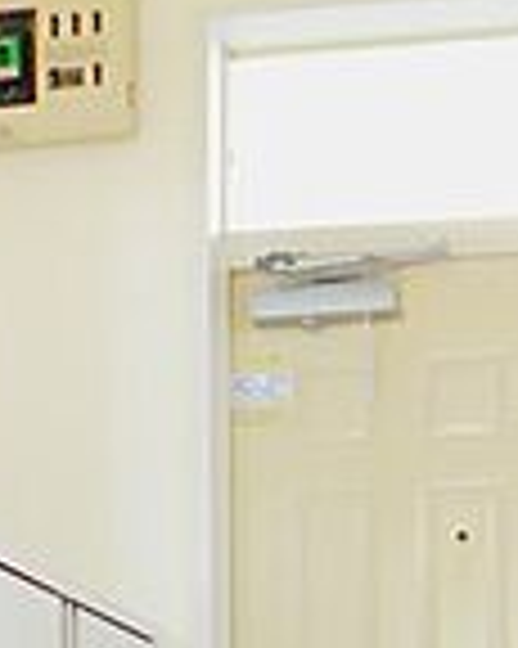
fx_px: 1439
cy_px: 904
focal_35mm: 75
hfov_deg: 20.2
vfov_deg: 22.1
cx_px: 392
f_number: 3
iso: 360
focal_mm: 4
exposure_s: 1/30
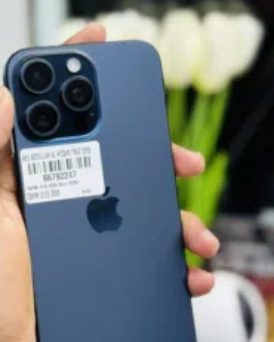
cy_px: 164
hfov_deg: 18.8
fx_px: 821
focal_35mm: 81
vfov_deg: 23.6
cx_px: 73
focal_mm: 6.76
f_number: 1.78
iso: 64
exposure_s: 1/281
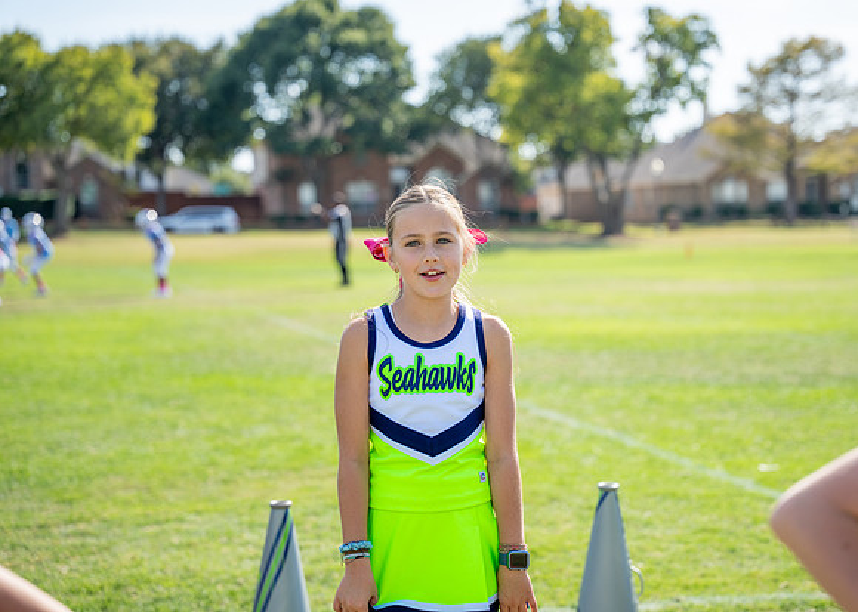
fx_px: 1817
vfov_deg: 19.1
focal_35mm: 75
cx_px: 464
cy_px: 306
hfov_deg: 26.6
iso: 100
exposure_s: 1/1000
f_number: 2.8
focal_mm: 70
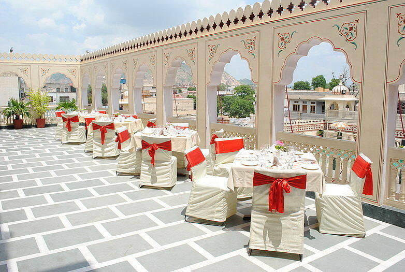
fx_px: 338
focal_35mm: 30
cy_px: 136
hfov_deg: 61.8
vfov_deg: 43.8
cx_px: 202
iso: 200
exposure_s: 1/400
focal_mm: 20
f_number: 8
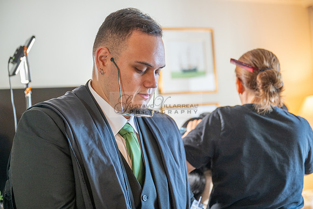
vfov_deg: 24.2
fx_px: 487
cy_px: 104
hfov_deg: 35.6
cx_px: 156
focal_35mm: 56
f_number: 2.8
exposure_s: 1/160
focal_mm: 56
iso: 800
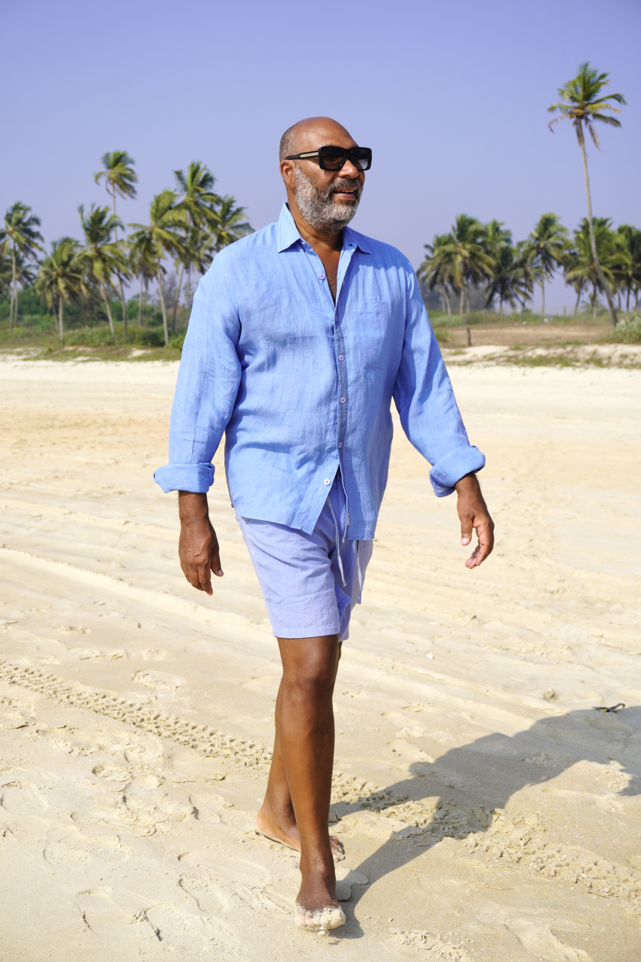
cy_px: 481
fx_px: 1242
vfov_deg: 42.3
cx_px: 320
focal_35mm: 46
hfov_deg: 28.9
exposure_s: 1/800
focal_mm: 31
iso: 100
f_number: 5.6
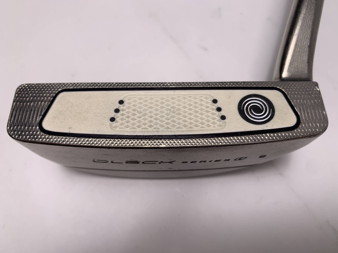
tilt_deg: -72.0
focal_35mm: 27
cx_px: 171
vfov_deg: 51.3
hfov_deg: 65.3
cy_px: 122
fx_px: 264
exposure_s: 1/301
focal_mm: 4.25
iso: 25
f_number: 1.8
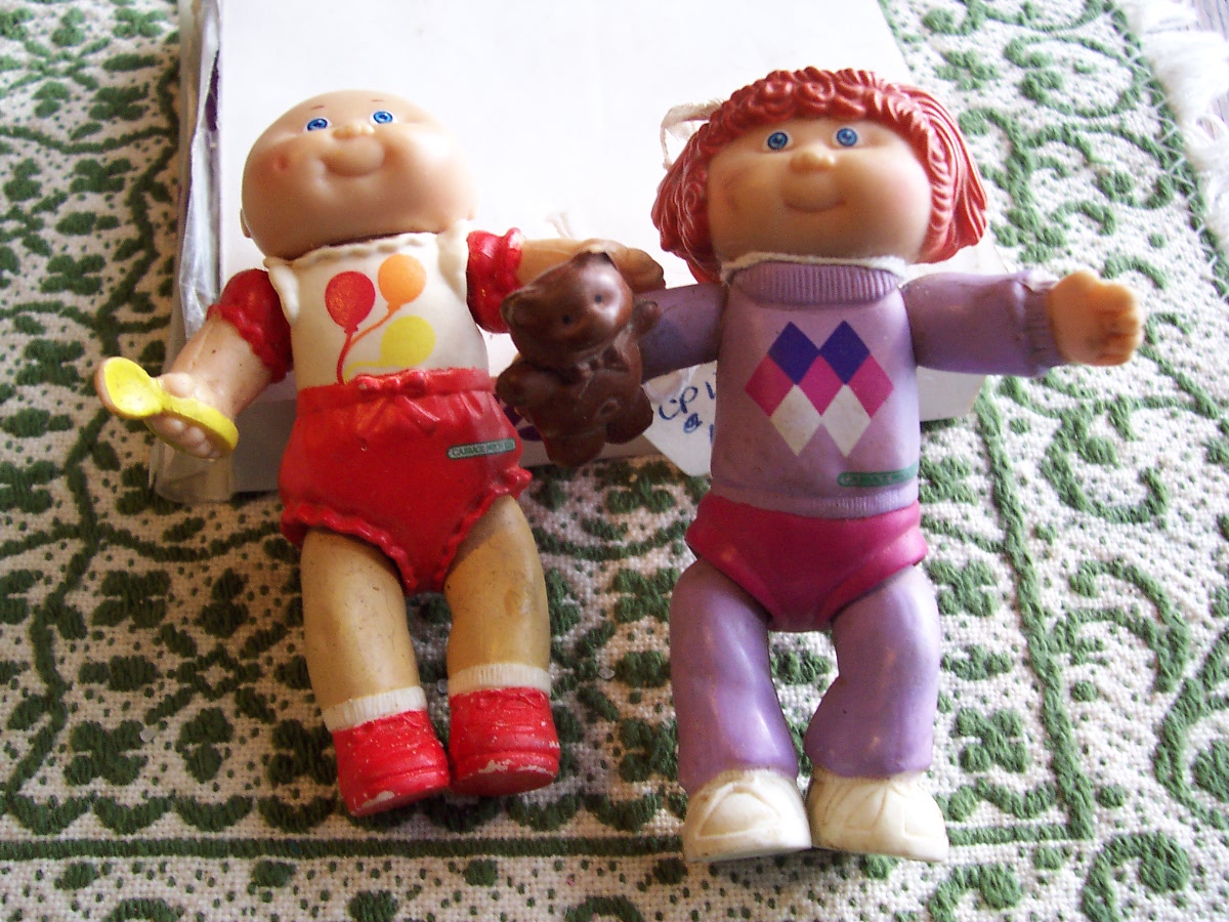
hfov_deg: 50.1
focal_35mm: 37
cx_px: 614
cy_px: 461
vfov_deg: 38.7
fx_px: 1314
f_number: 2.8
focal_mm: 5.6
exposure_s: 1/30
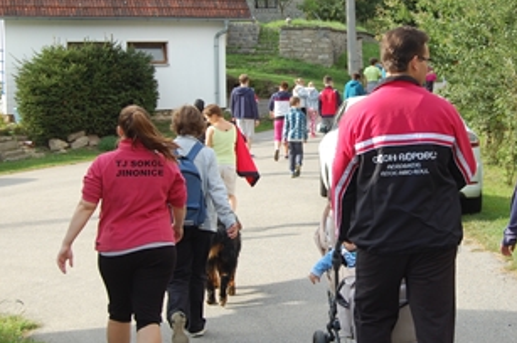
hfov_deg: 26.6
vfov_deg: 17.9
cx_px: 345
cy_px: 128
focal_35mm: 76
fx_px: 1088
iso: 200
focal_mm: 31
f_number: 7.1
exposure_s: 1/200
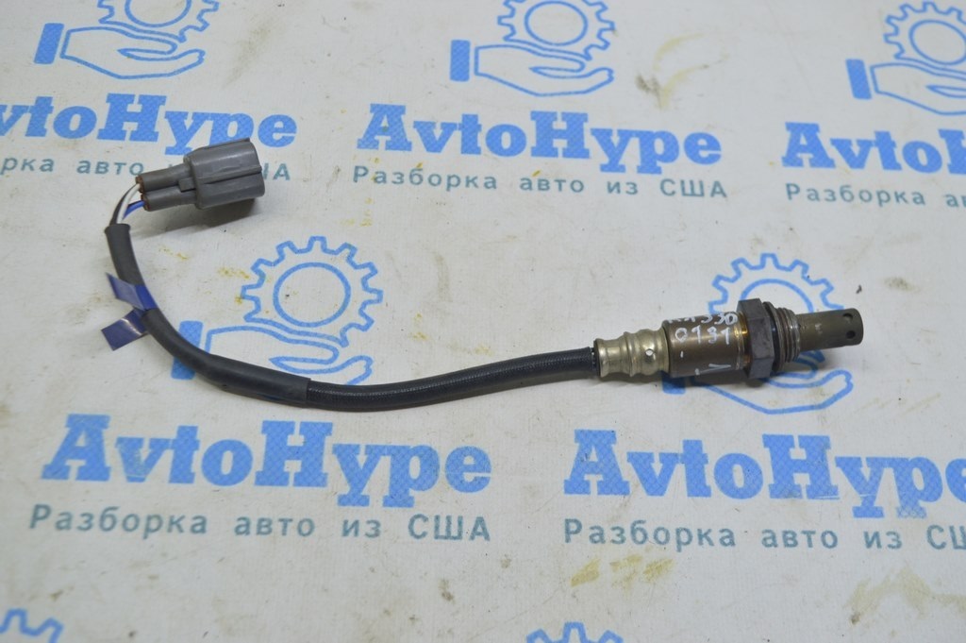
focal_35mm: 40
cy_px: 322
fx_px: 1086
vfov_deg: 33.0
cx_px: 483
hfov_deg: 48.0
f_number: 5.6
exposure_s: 1/40
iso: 400
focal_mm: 27
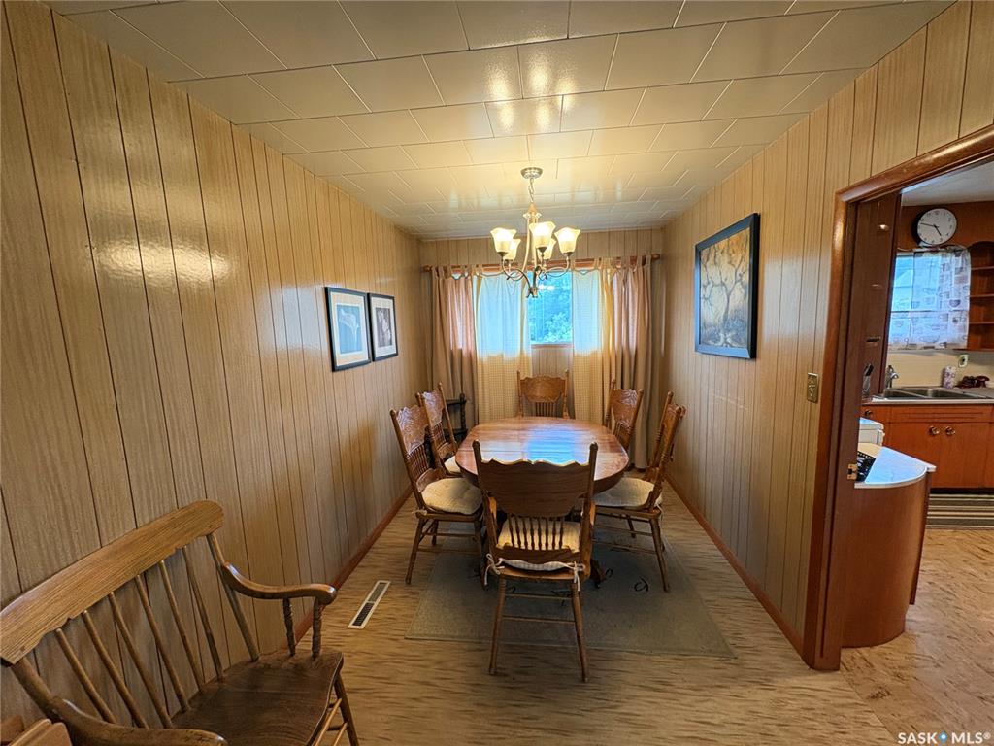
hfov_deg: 102.1
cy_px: 373
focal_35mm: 14
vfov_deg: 85.7
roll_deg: +1.7
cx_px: 497
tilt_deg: -6.7
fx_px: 402
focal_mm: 2.22
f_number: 2.2
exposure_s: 1/60
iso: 320
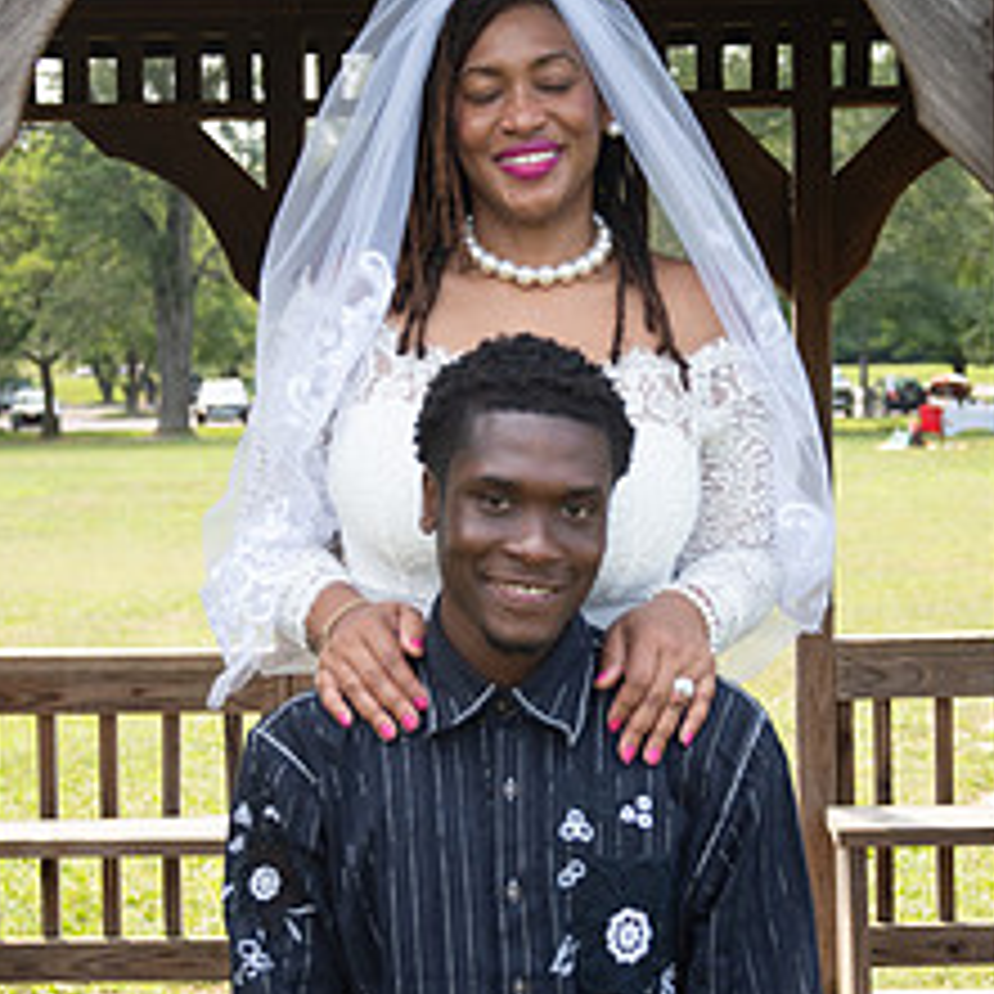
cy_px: 558
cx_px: 585
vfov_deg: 18.3
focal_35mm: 95
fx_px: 3086
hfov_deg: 18.3
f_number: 4.6
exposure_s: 1/1600
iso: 800
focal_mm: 53
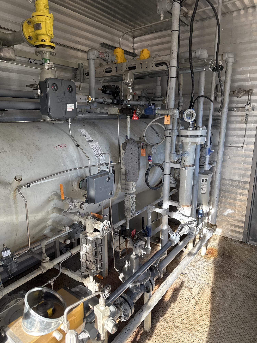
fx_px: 238
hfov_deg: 56.8
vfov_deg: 71.6
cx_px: 128
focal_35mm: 24
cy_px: 172
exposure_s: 1/243
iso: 125
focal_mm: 6.76
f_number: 1.78
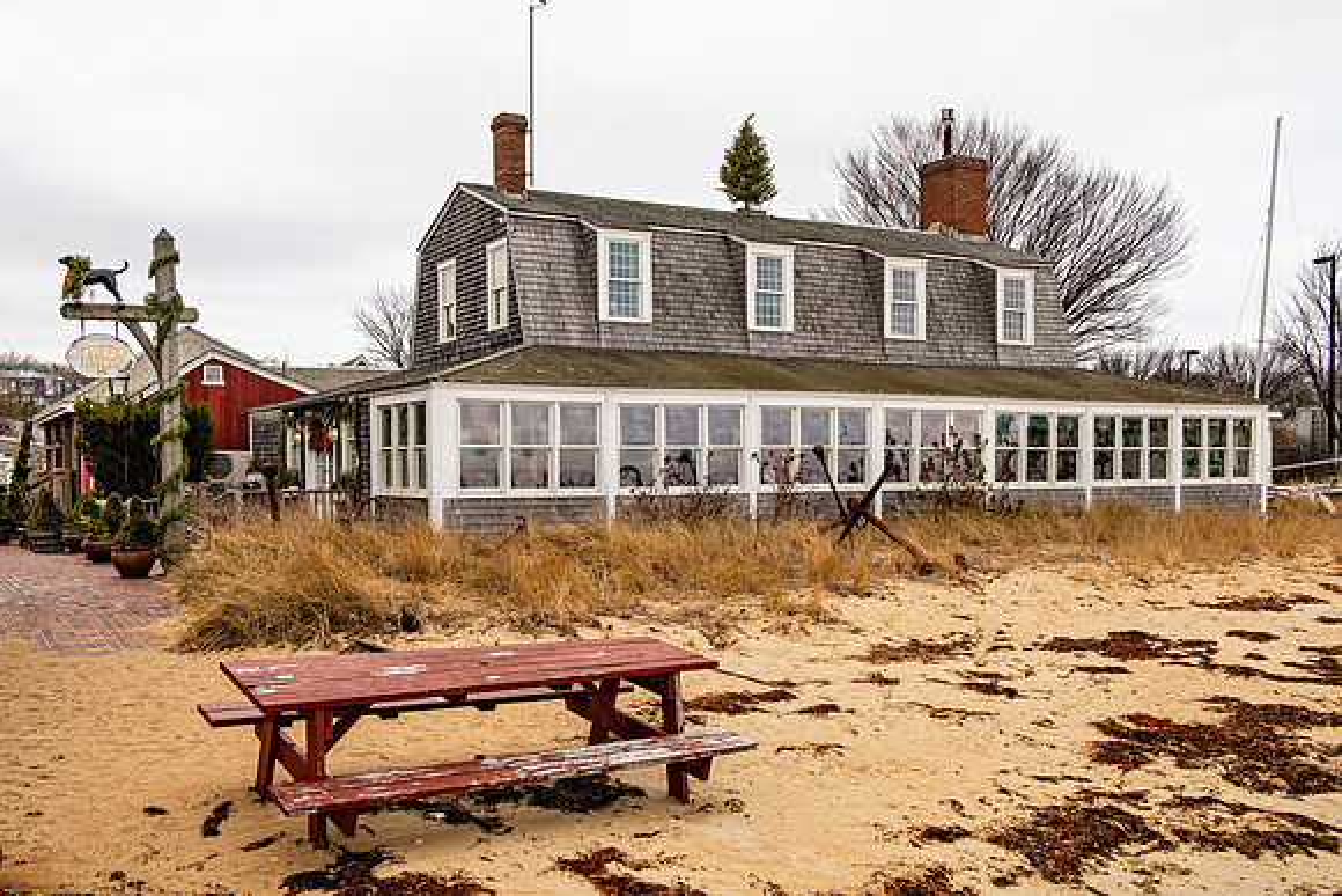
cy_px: 448
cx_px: 671
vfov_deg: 37.9
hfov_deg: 54.4
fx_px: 1305
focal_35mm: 35
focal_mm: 23
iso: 200
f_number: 11
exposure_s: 1/80
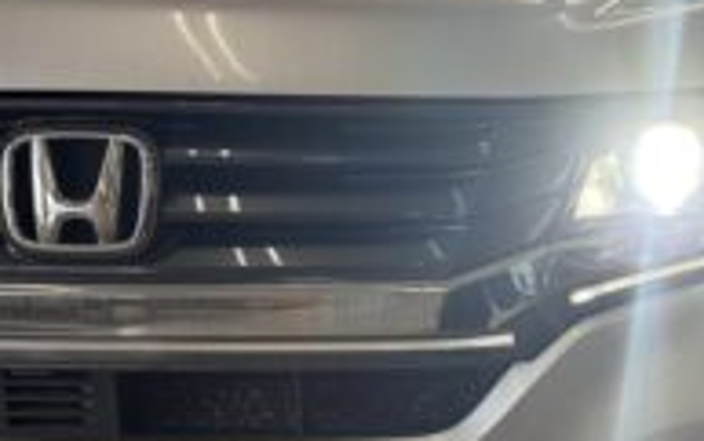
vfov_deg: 25.4
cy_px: 366
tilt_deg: -9.1
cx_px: 620
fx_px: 960
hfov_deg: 37.8
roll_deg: +0.4
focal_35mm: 50
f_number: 1.6
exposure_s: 1/402
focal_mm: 5.96
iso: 80
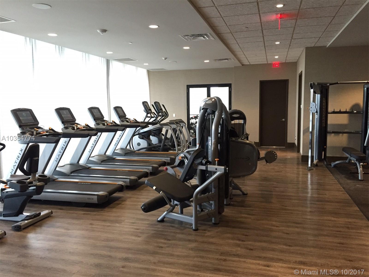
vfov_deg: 48.2
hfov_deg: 61.7
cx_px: 184
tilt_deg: -5.8
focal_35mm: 29
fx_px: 309
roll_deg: -0.7
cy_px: 138
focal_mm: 4.15
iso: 200
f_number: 2.2
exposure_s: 1/30
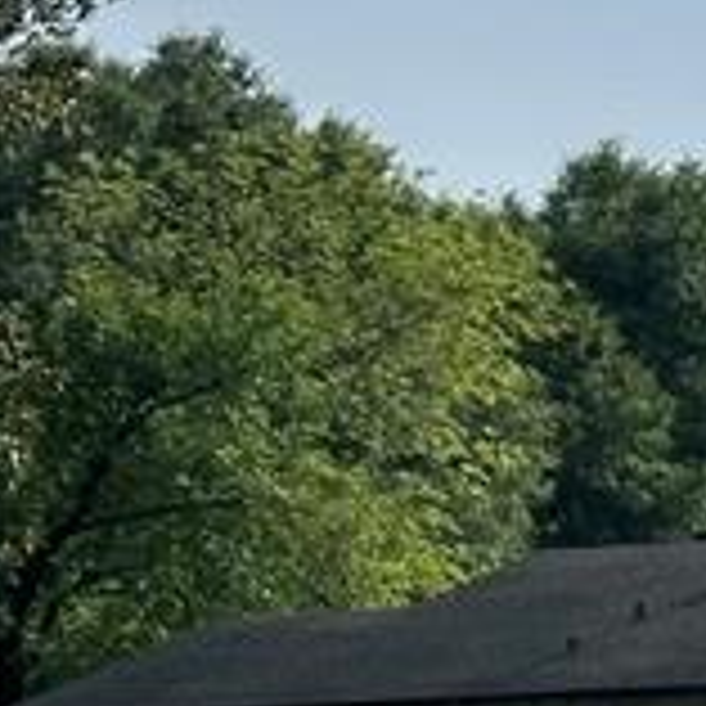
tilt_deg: +4.9
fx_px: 6392
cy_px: 319
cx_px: 2293
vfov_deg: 6.3
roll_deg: +1.2
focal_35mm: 277
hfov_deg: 5.8
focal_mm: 6.86
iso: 64
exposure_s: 1/8929
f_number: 1.78
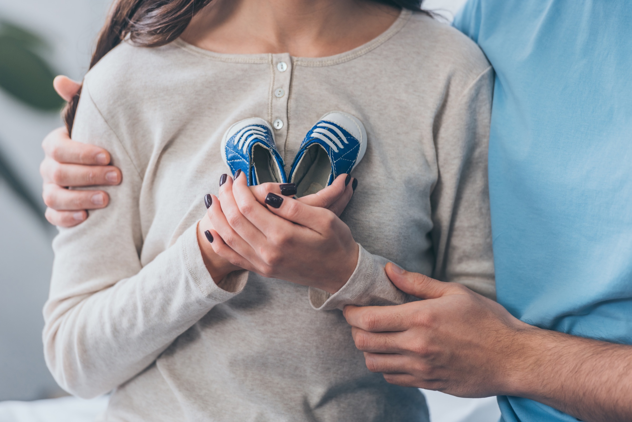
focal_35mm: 200
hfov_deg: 10.3
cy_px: 211
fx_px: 3512
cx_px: 316
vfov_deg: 6.9
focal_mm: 200
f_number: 3.2
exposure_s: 1/200
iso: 250
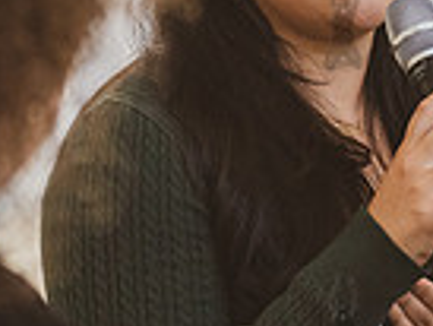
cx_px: 341
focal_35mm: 400
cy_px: 14
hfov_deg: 4.9
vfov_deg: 3.7
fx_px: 5008
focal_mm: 92
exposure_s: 1/200
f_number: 3.5
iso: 2500
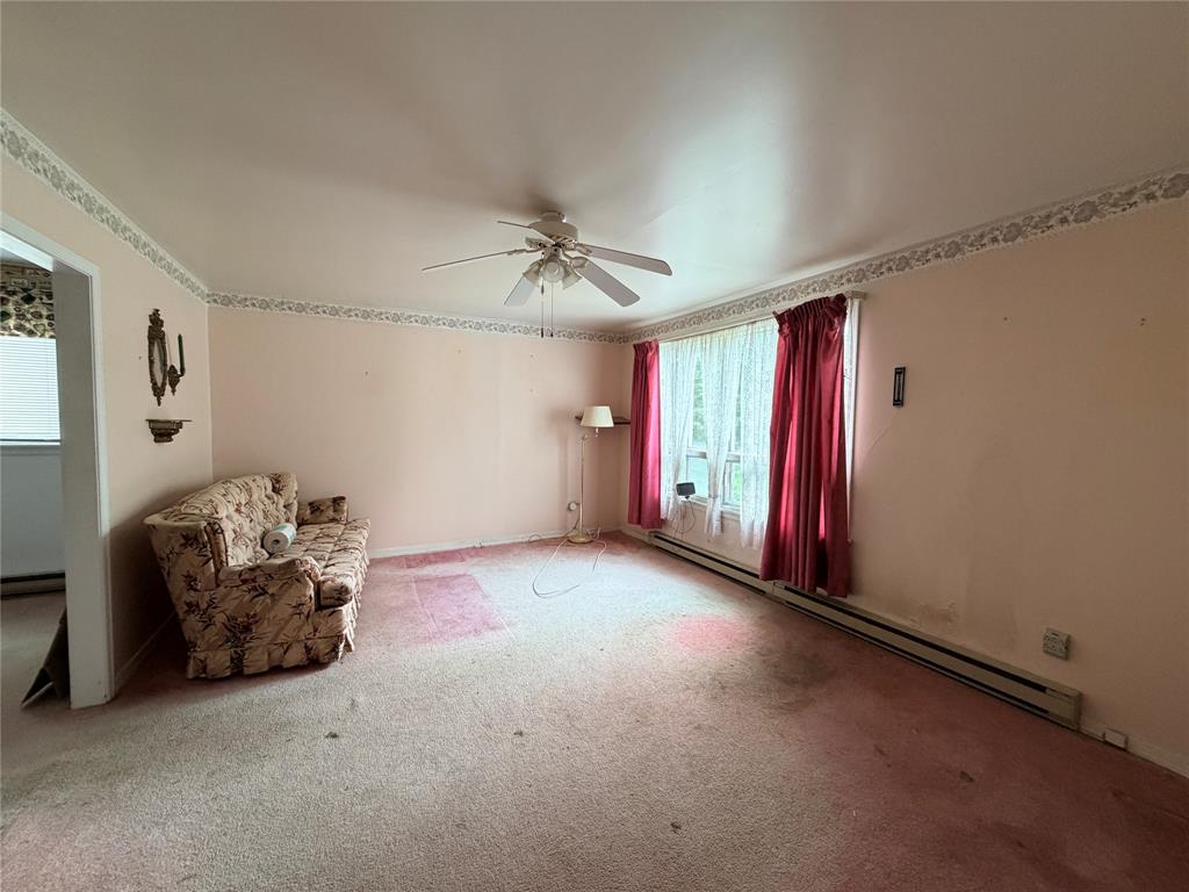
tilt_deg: -3.7
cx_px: 594
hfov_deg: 102.1
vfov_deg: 85.7
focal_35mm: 14
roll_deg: +0.3
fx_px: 481
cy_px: 446
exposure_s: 1/111
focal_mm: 2.22
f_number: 2.2
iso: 320
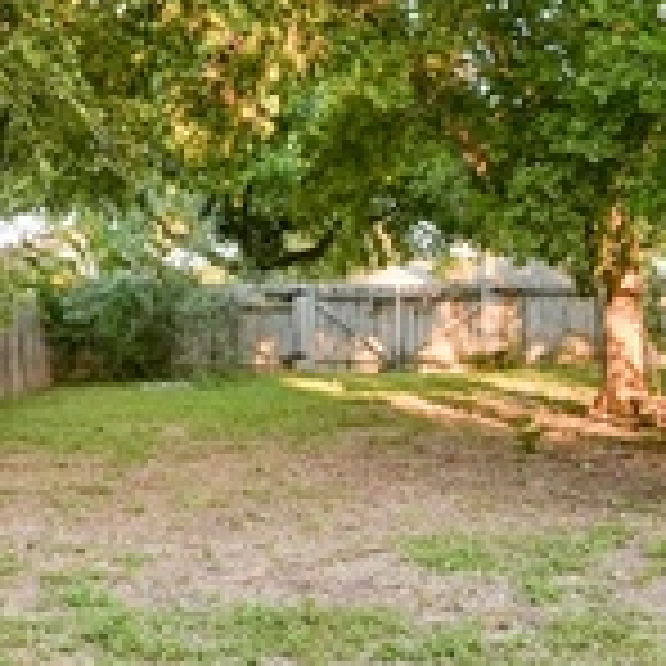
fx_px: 1197
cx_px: 459
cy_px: 299
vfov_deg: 31.1
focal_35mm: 55
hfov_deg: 30.8
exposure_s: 1/40
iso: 250
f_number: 8
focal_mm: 10
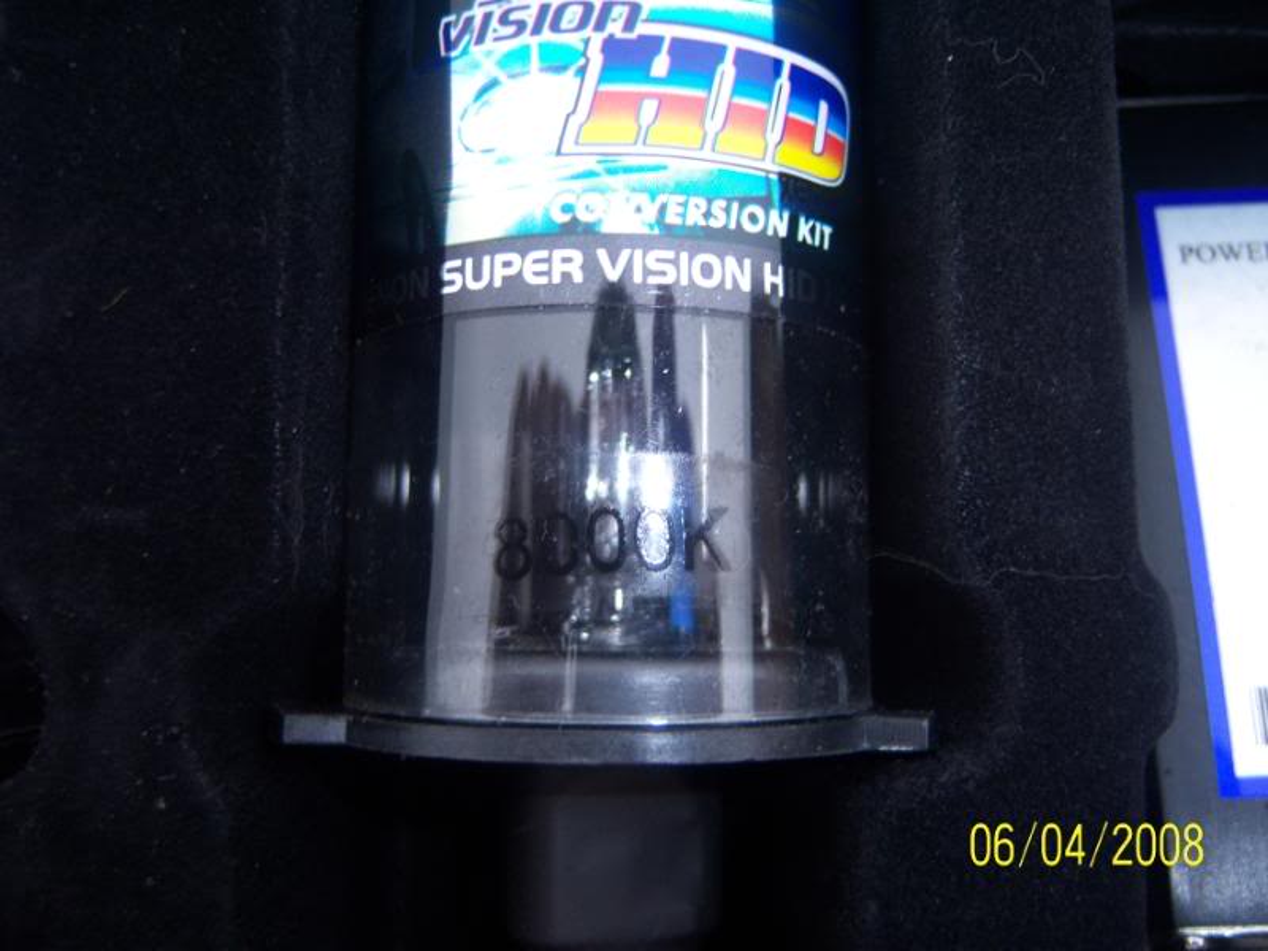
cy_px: 476
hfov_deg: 51.4
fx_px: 1319
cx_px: 634
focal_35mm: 36
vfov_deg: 39.7
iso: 80
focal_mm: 7.5
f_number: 2.8
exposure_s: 1/60
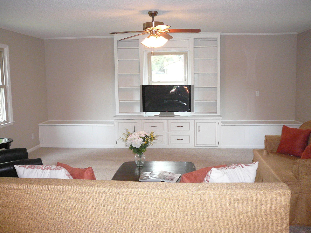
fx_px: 314
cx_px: 156
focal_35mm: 35
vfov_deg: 40.7
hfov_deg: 52.6
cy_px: 116
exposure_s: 1/30
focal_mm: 5.2
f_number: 2.8
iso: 320
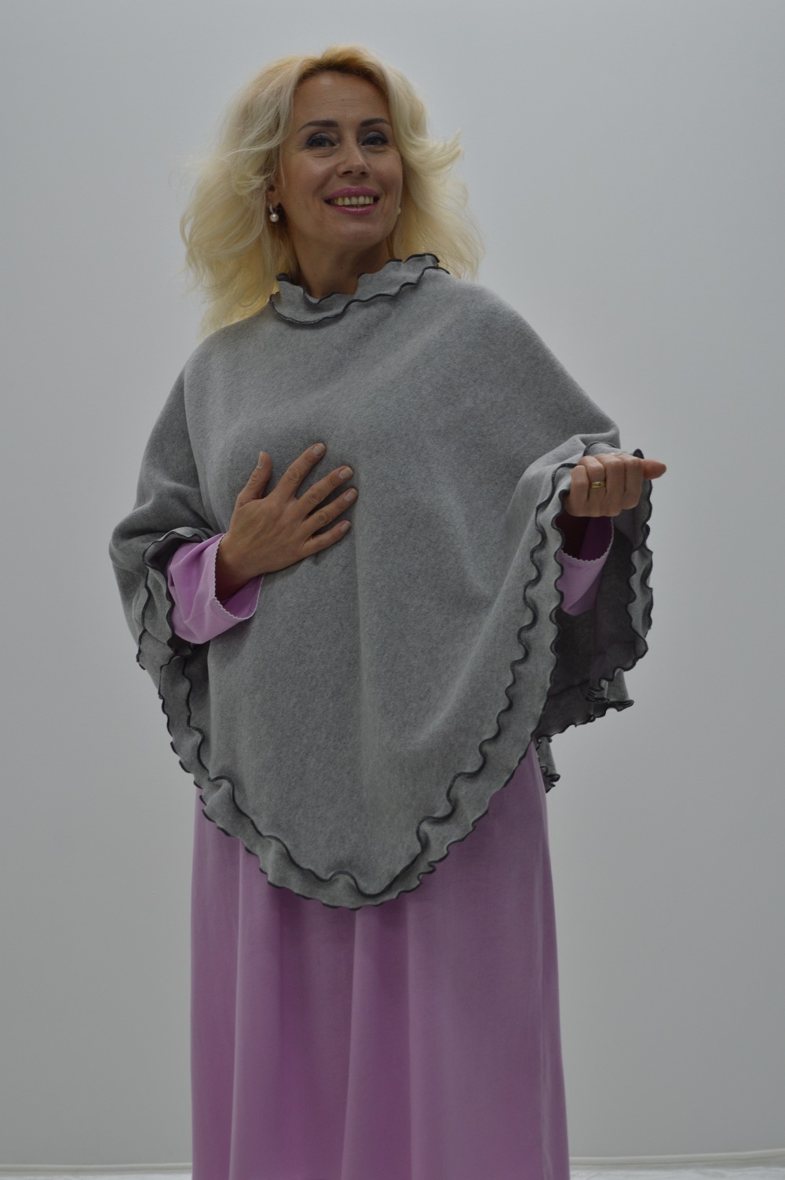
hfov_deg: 22.6
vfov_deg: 33.4
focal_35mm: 60
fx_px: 1966
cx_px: 392
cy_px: 590
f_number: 5.6
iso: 180
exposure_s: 1/60
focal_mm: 40
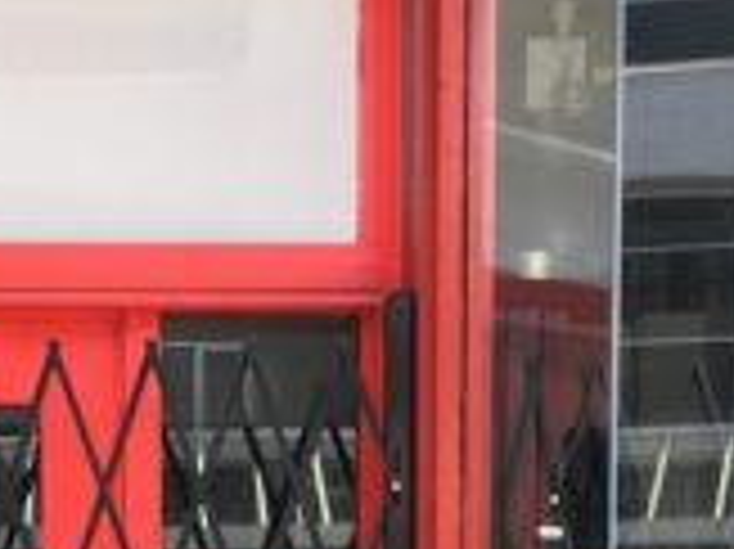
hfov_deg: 17.2
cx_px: 221
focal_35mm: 114
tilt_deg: -4.3
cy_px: 968
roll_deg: +0.6
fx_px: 2415
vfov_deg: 12.0
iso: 32
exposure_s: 1/100
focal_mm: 4.15
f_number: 2.2
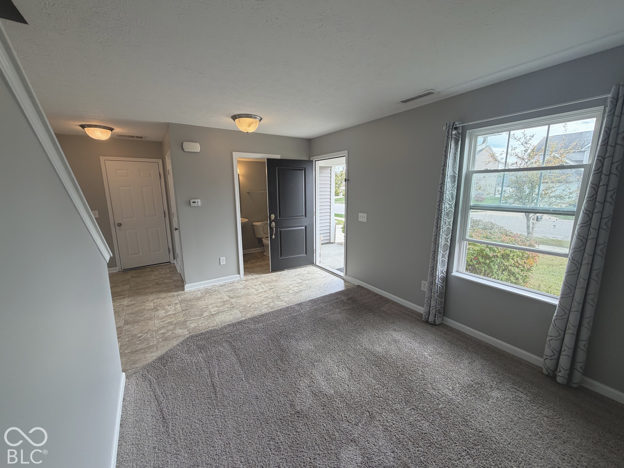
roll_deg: +1.1
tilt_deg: -11.0
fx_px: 252
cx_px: 312
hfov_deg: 102.1
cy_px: 234
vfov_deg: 85.7
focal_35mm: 14
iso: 64
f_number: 2.2
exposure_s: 1/120
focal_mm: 2.22
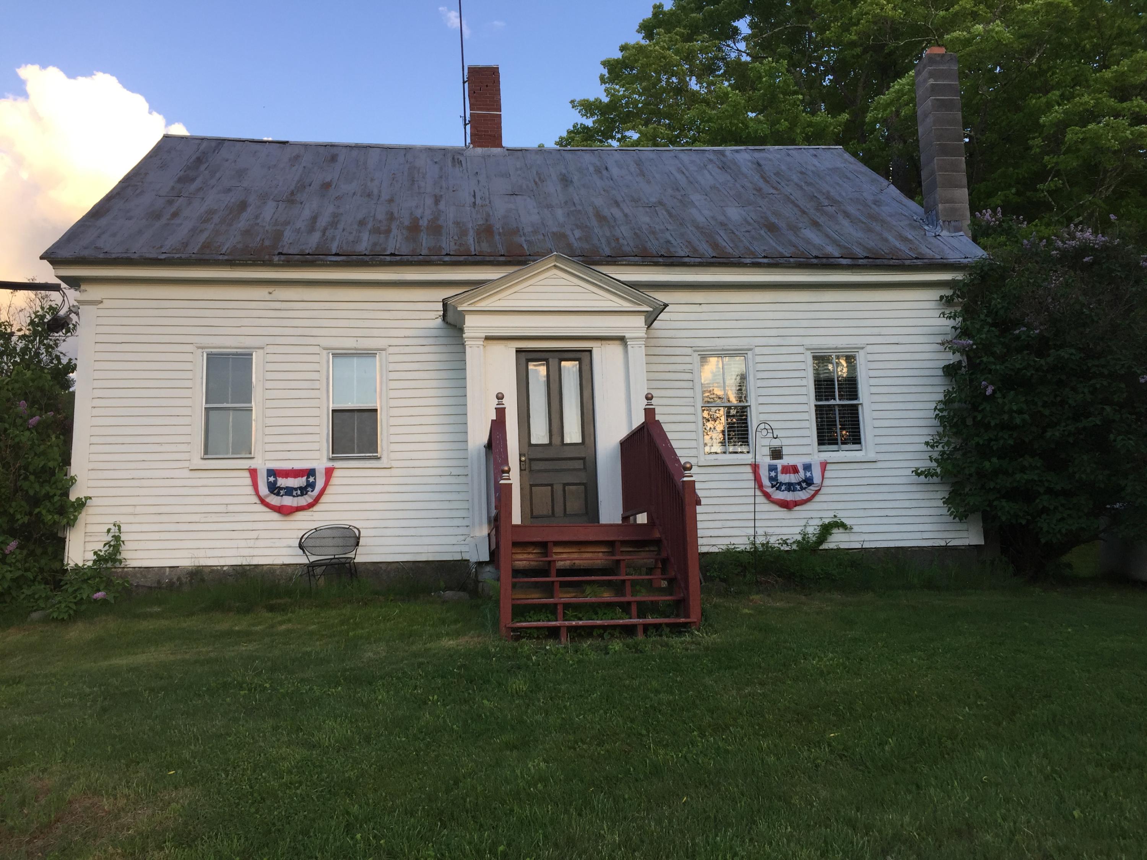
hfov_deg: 61.7
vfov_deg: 48.2
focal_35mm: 29
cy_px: 430
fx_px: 961
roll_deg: +1.3
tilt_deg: +7.9
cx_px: 574
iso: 32
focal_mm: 4.15
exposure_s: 1/306
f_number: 2.2
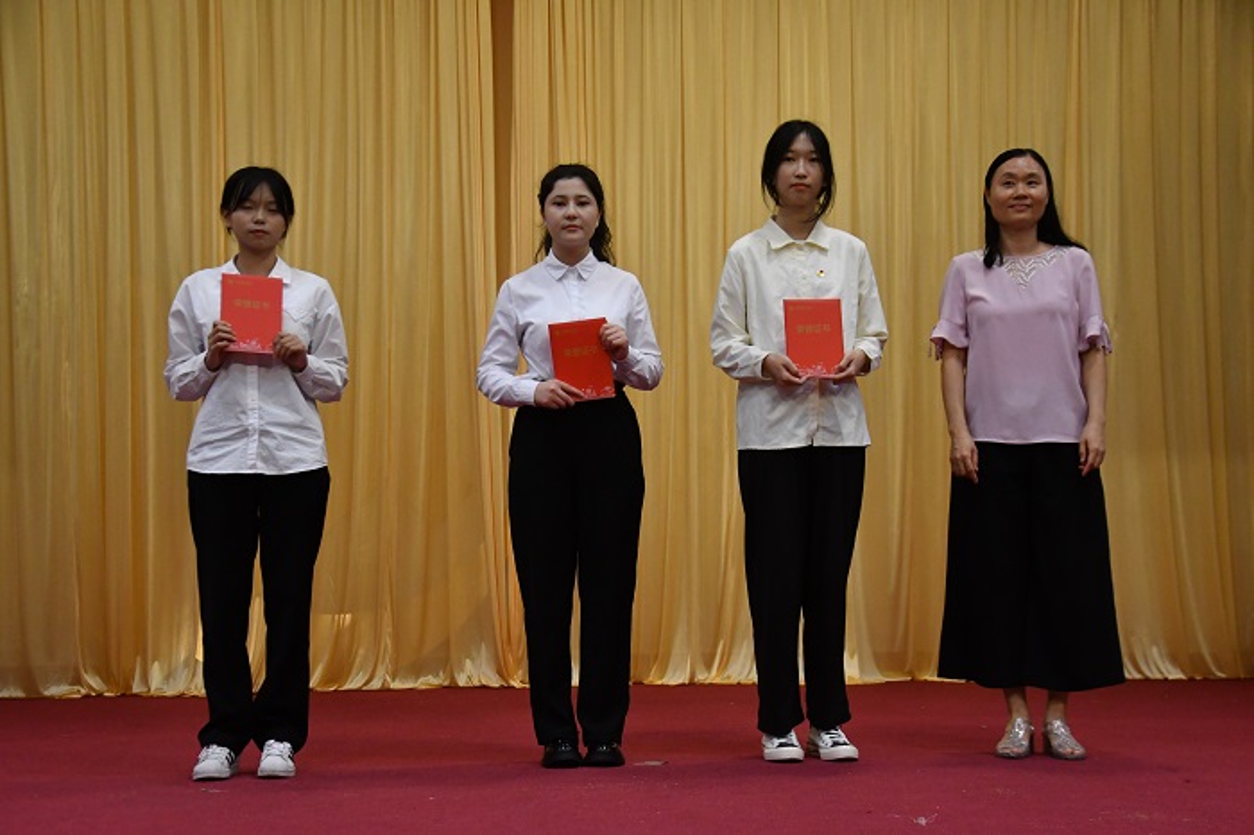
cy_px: 418
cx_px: 627
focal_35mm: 52
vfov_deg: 26.0
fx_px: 1810
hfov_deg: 38.2
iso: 2500
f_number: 4.5
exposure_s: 1/200
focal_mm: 35
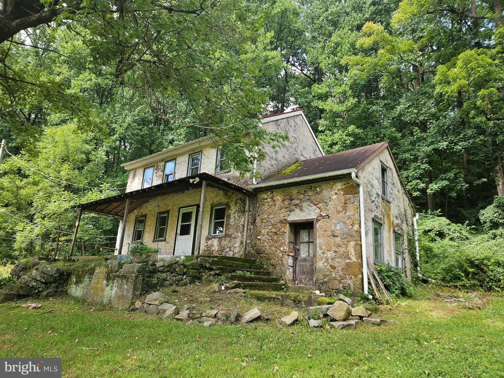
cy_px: 189
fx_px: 335
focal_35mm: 23
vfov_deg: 58.9
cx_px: 252
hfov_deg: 73.9
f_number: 1.8
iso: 25
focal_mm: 5.4
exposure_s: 1/232
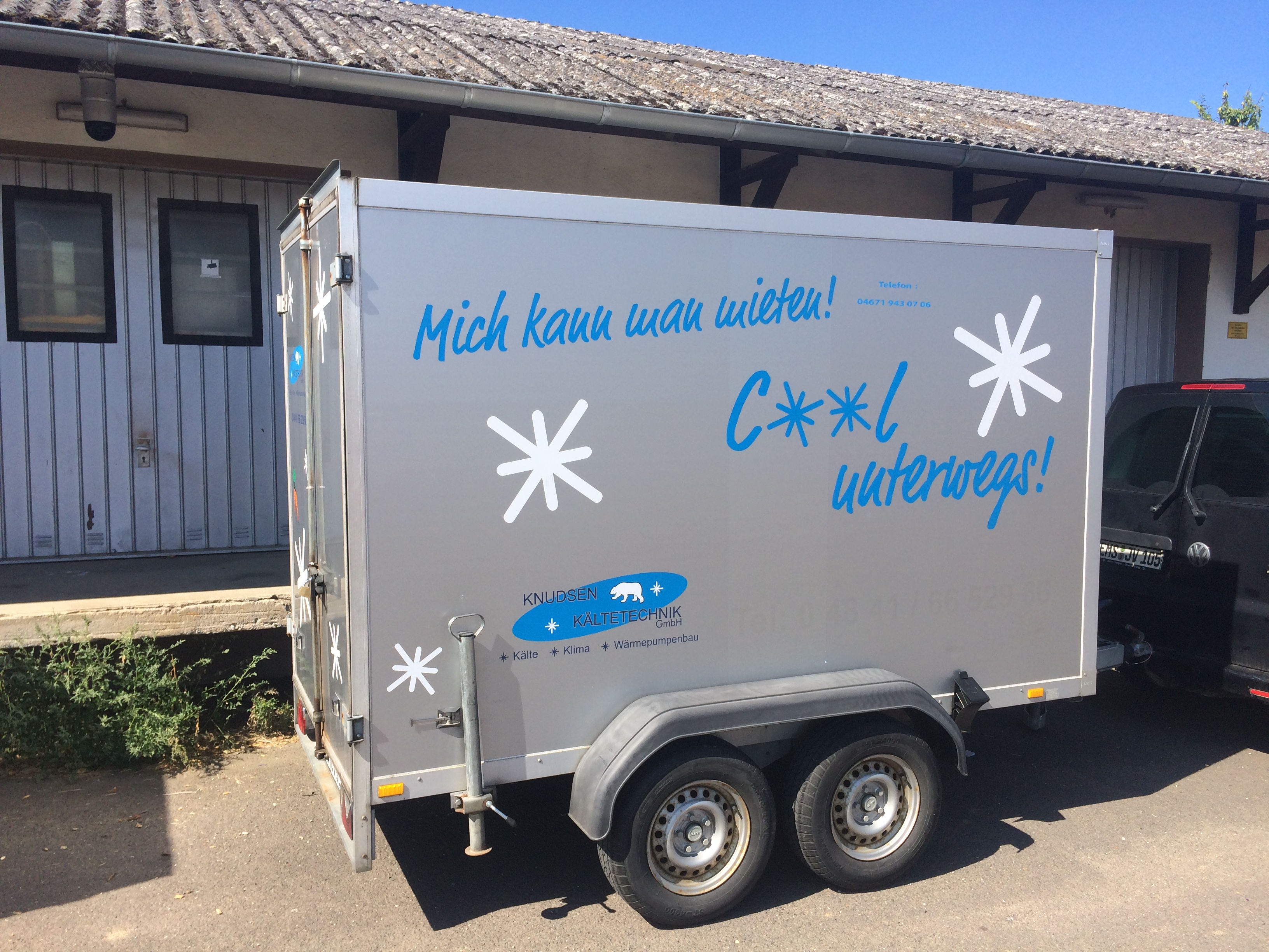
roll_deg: +1.9
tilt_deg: -5.1
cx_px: 634
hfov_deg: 61.7
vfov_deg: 48.2
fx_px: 1063
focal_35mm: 29
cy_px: 476
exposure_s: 1/1368
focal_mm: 4.15
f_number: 2.2
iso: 32
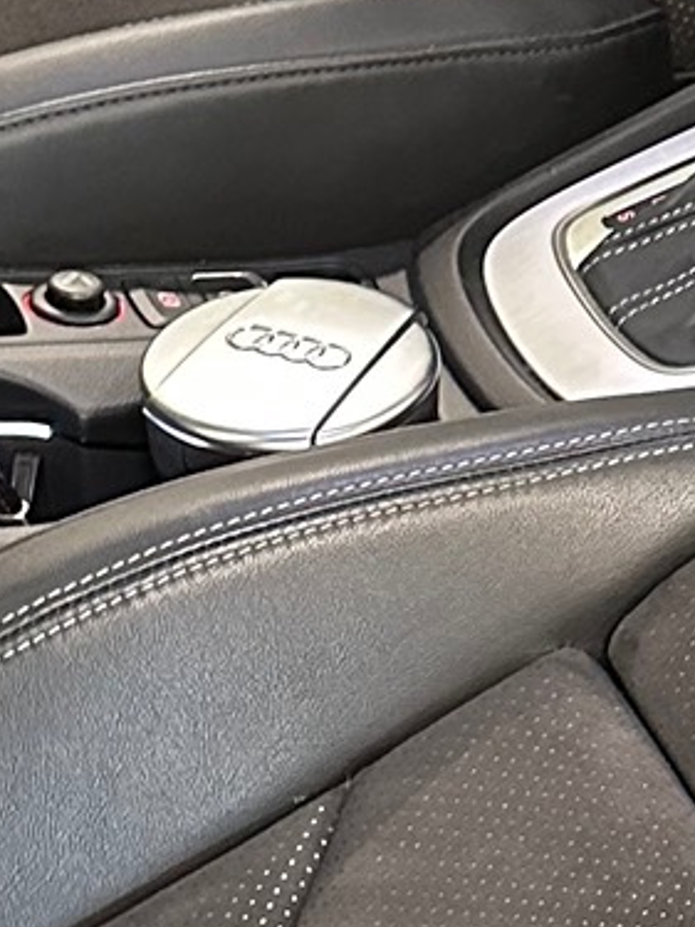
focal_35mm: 129
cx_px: 987
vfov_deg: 15.3
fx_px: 3455
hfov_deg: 11.1
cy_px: 400
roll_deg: -3.1
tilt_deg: -35.3
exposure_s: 1/33
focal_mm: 6.86
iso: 1000
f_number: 1.78
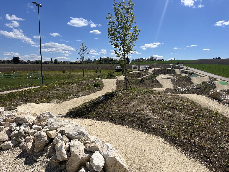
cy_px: 86
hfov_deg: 67.3
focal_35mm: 26
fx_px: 172
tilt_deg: -7.0
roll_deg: -0.3
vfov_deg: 53.1
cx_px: 114
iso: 50
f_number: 1.5
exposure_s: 1/8000
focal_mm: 5.7
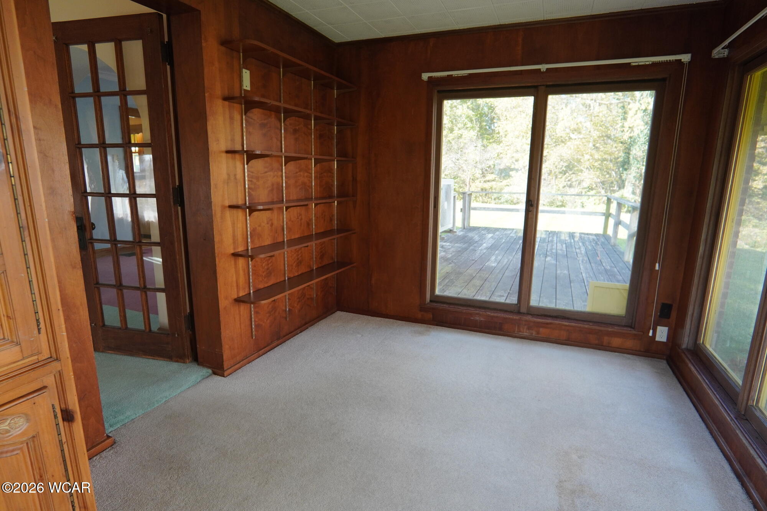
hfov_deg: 90.0
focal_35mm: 18
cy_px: 256
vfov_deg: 67.4
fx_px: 383
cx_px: 384
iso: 640
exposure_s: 1/160
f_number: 4
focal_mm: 12
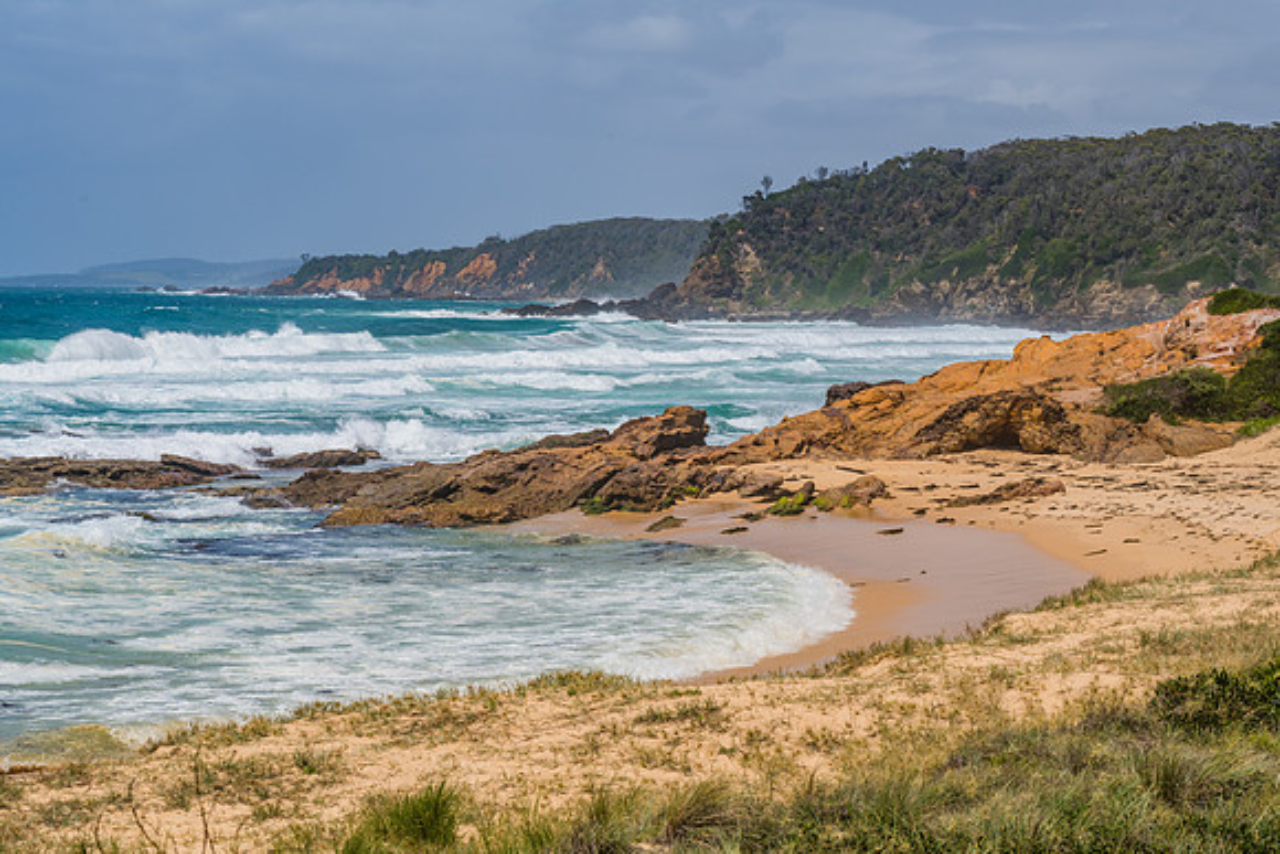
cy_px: 427
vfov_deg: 13.7
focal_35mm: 100
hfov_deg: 20.4
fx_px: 3556
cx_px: 640
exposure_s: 1/400
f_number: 14
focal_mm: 98
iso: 200
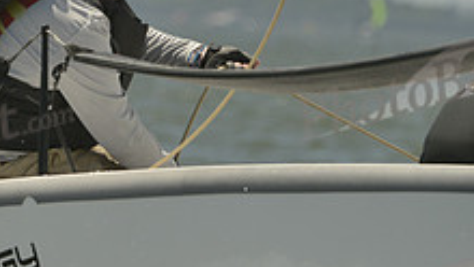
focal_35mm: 993
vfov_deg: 1.2
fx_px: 12487
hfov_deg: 2.2
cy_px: 3
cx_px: 187
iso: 280
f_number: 10
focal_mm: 360
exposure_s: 1/1250
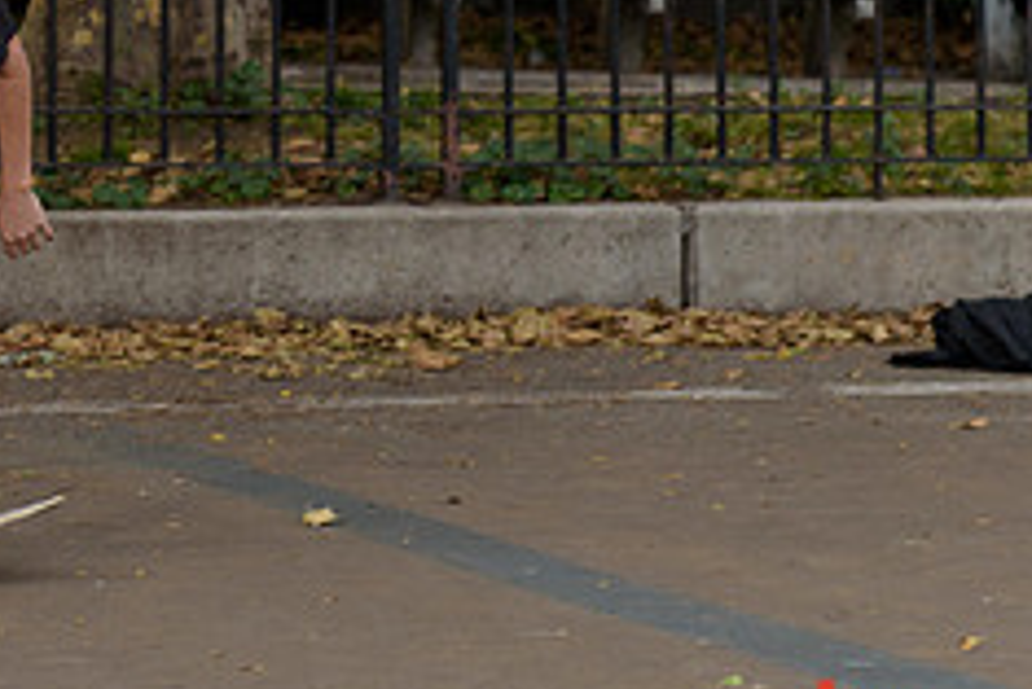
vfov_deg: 7.9
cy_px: 59
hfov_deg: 11.7
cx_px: -145
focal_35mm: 173
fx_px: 4962
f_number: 4
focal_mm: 70
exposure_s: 1/250
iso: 200
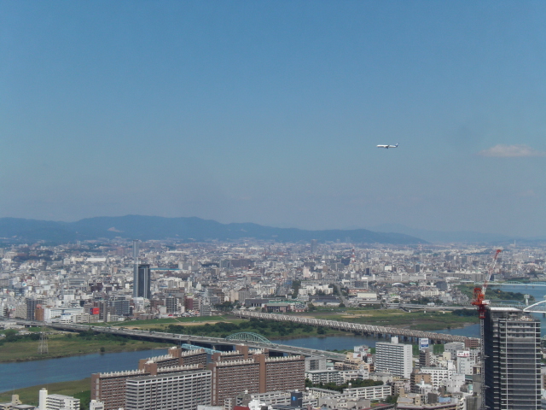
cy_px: 205
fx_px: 1183
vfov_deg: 19.6
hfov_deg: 26.0
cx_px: 273
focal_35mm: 75
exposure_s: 1/400
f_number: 8
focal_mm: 12.47
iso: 64
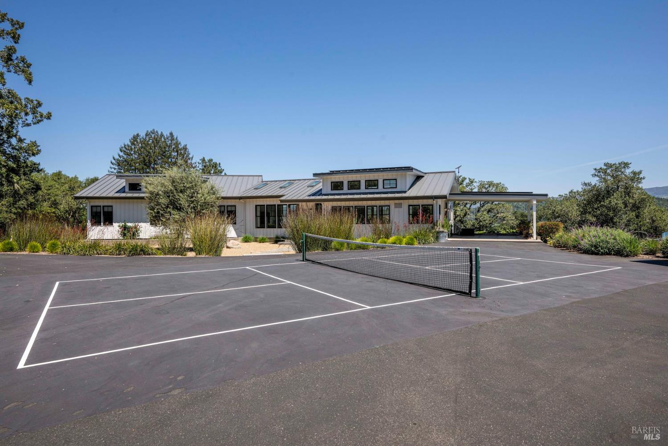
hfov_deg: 82.6
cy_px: 223
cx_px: 334
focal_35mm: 20
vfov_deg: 60.7
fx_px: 380
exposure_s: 1/500
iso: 250
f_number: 9
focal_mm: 20.5
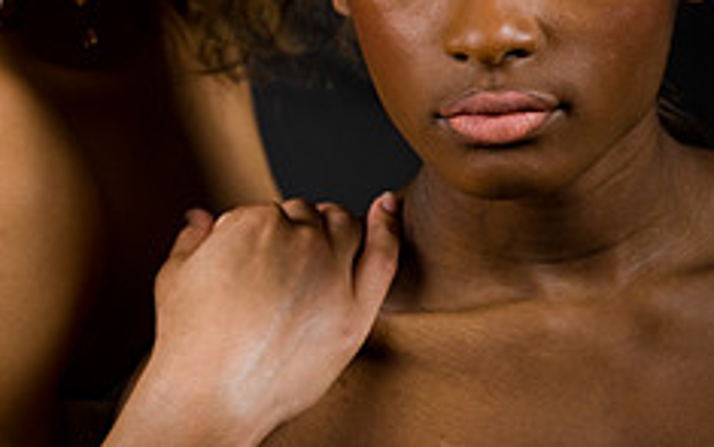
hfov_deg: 6.3
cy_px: -103
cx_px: 263
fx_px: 6442
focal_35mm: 331
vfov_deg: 4.0
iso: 200
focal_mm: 170
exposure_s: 1/125
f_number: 5.6
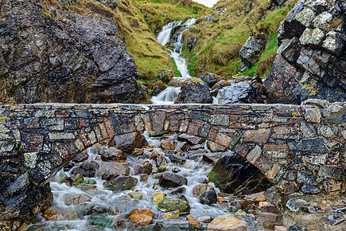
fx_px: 461
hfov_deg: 41.1
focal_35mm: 48
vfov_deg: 28.1
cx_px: 160
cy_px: 125
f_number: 8
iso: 100
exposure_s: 1/6
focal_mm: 36
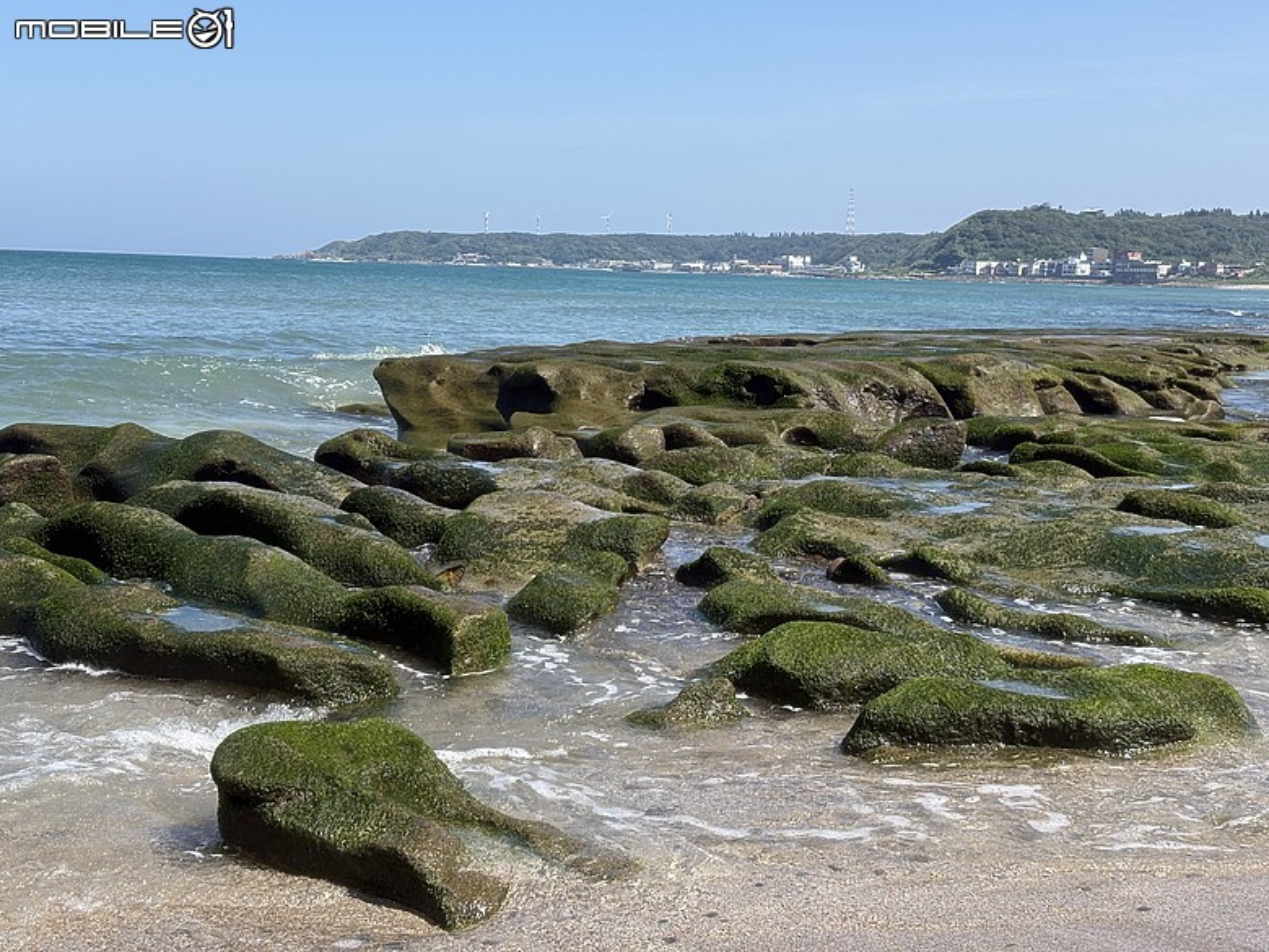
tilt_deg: -5.2
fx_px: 1906
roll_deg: -1.9
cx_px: 634
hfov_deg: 36.8
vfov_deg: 28.0
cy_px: 476
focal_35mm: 52
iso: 40
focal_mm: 5.96
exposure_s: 1/2364
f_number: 1.6
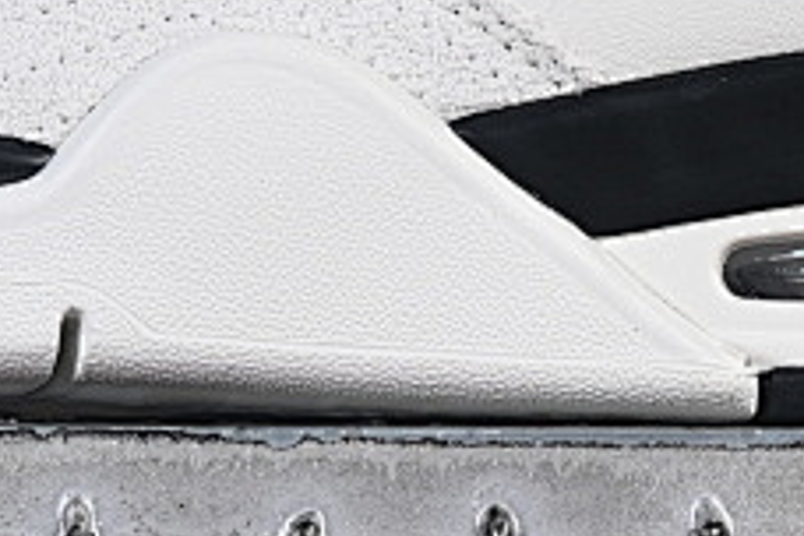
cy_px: -363
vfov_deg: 3.8
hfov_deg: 5.8
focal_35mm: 355
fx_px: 7928
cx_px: 413
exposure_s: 1/80
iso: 160
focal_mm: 50
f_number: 8
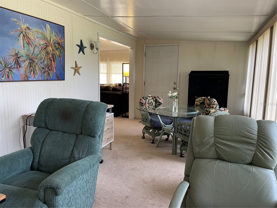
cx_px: 138
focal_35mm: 25
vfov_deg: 54.9
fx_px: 200
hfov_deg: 69.4
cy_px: 104
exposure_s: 1/60
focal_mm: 5.1
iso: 200
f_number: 1.6
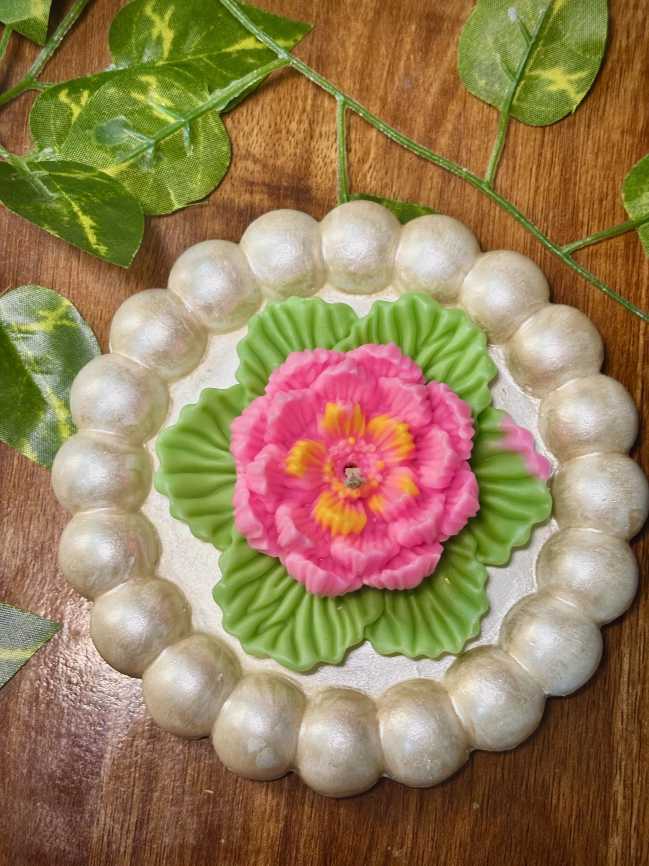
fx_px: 1300
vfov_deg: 36.8
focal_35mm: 52
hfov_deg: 28.0
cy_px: 433
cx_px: 324
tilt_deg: -78.5
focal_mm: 5.96
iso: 80
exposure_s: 1/50
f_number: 1.6
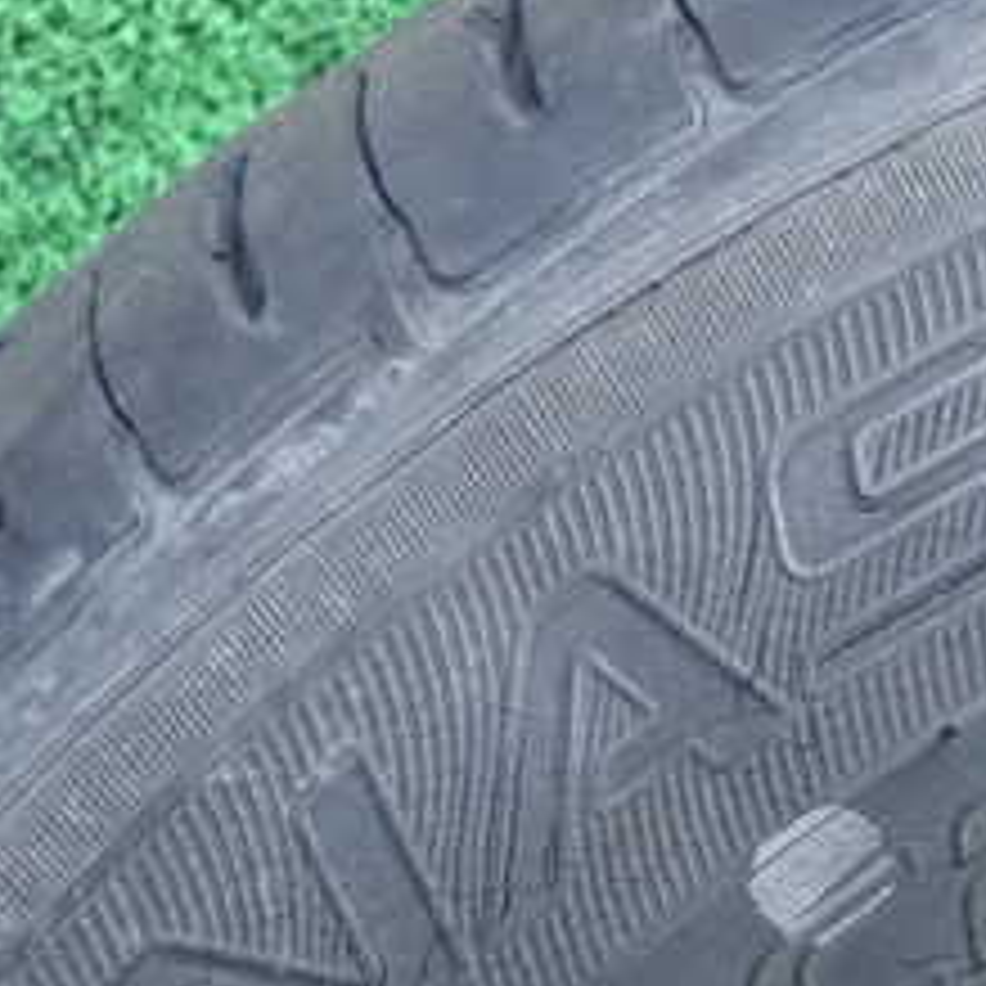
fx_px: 3674
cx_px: 950
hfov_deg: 15.1
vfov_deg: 15.3
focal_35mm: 114
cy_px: 635
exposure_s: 1/125
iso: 2000
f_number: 3.1
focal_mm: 8.4
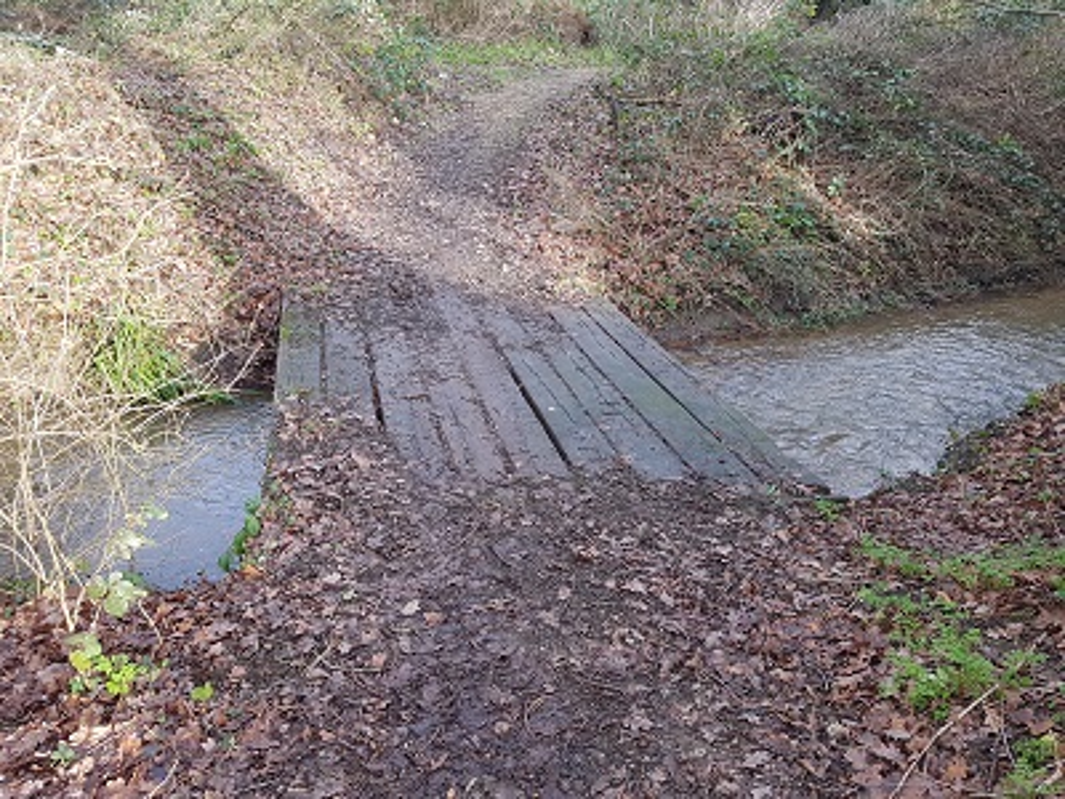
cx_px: 532
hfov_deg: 67.3
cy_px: 400
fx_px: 800
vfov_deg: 53.1
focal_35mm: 26
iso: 50
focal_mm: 4.2
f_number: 1.7
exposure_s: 1/150
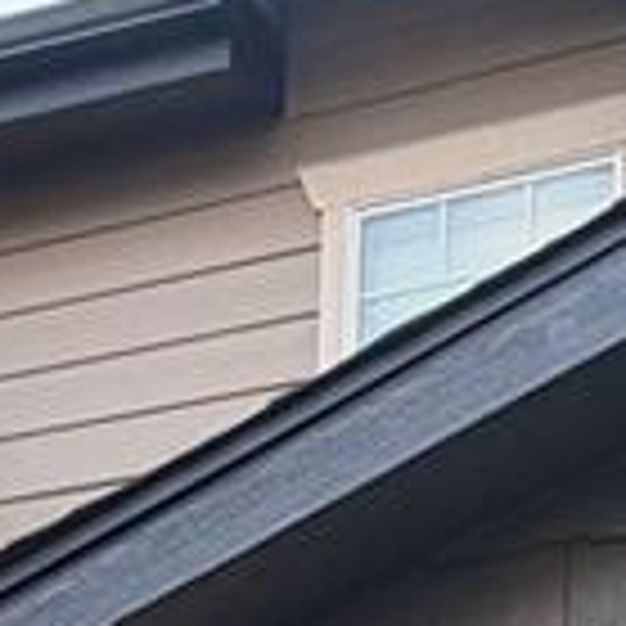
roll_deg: -0.8
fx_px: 2189
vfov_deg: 11.4
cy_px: 1770
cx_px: 995
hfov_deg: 14.9
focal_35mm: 107
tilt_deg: +2.1
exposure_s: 1/143
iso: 64
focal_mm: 2.22
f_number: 2.2
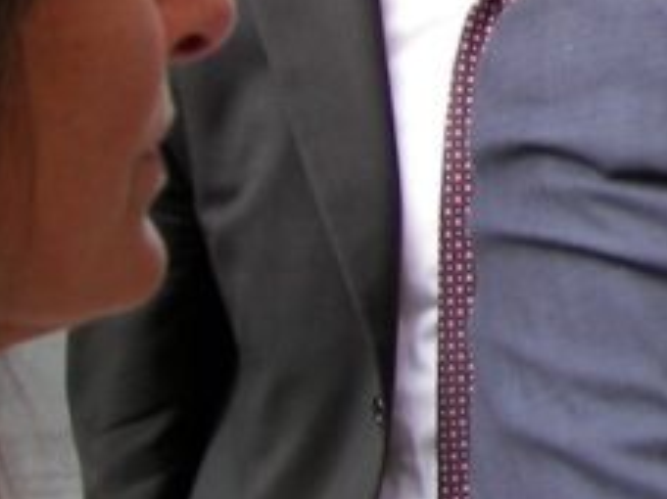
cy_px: -197
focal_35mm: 274
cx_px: 1067
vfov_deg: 5.4
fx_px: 5277
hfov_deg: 7.1
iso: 50
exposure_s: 1/160
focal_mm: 13.4
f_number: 2.8
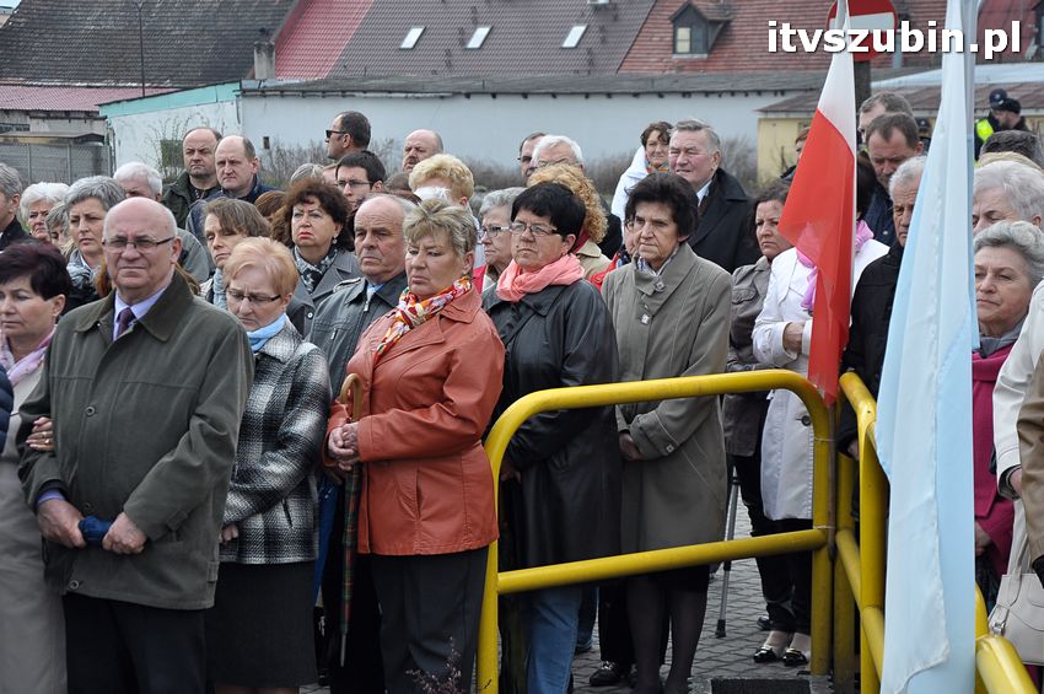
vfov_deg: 13.8
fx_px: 2868
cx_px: 522
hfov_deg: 20.6
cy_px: 347
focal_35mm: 99
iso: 320
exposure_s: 1/800
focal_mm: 66
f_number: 7.1
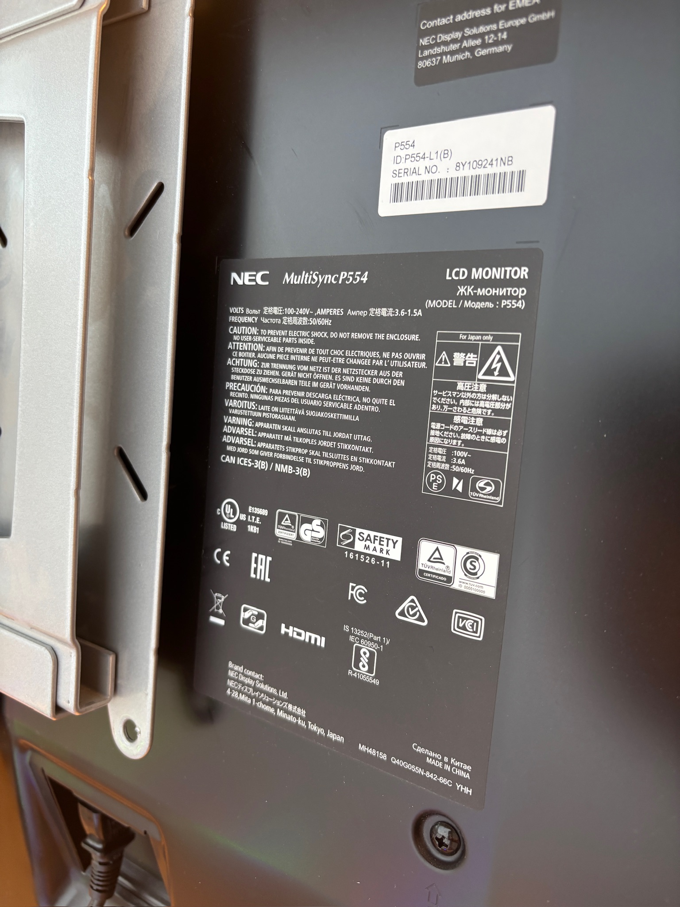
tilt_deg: -6.1
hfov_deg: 53.1
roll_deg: -5.1
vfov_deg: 67.3
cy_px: 454
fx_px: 681
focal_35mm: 26
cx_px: 340
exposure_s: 1/50
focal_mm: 5.96
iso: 125
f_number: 1.6
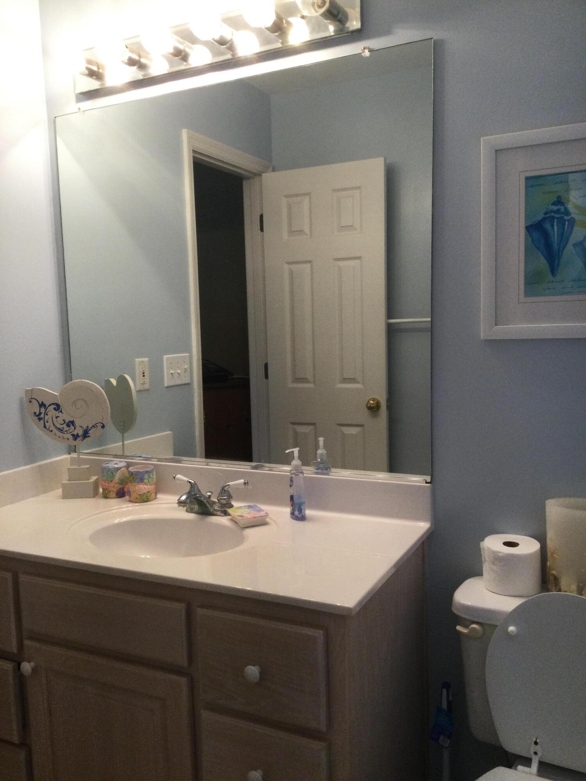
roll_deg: +2.1
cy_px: 390
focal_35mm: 31
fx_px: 700
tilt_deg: -5.7
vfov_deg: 58.4
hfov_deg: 45.4
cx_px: 293
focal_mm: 3.3
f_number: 2.4
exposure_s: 1/33
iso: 50
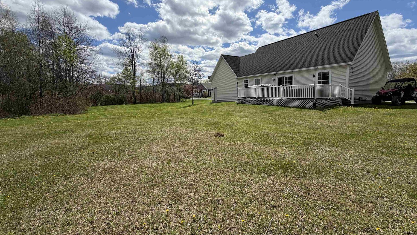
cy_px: 104
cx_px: 213
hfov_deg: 99.4
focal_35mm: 16
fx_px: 177
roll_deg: +0.8
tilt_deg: -2.3
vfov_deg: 66.9
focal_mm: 2.22
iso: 20
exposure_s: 1/1534
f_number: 2.2
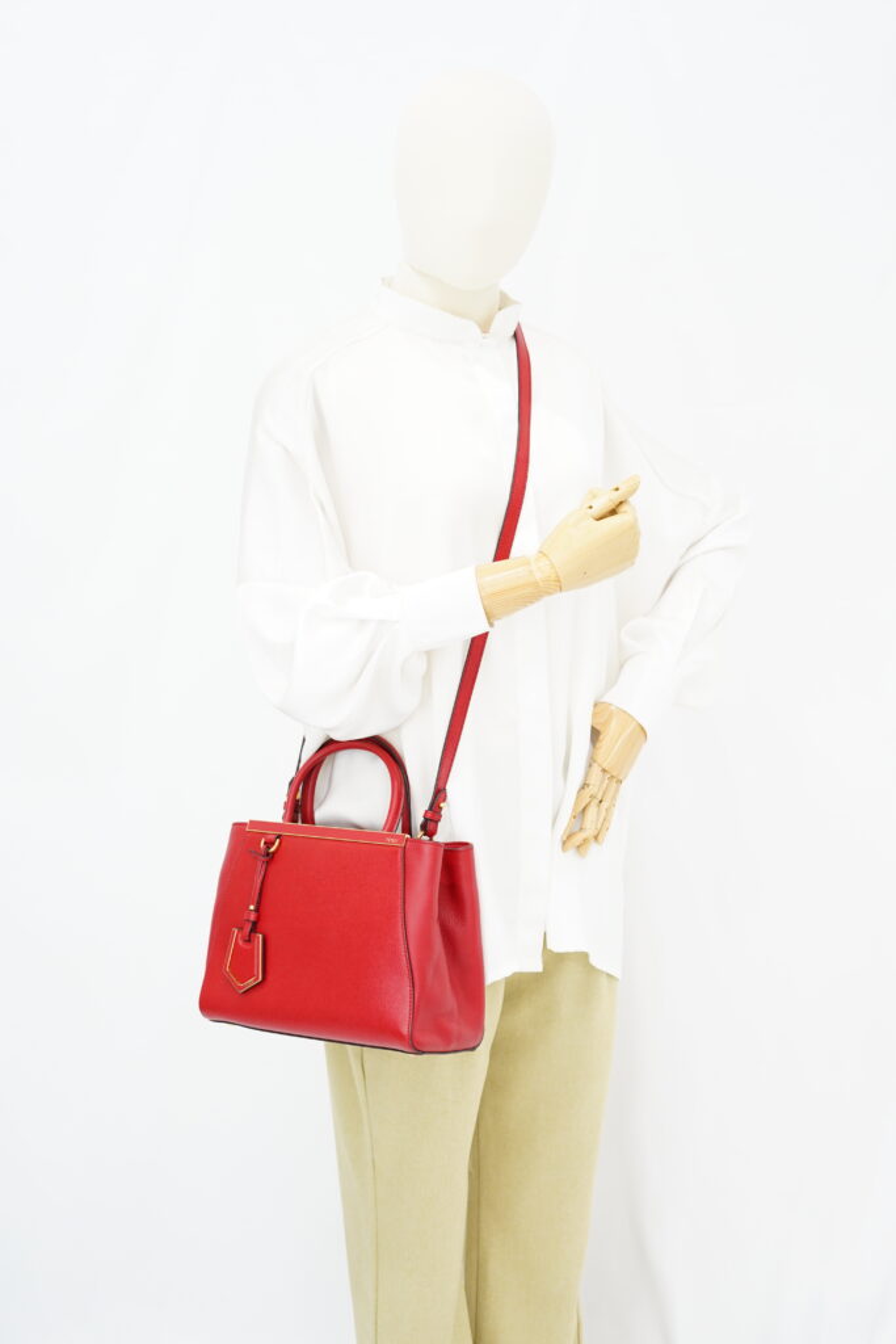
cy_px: 672
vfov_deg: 39.6
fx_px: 1866
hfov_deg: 27.0
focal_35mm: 50
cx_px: 448
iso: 640
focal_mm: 50
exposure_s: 1/8
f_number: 5.6
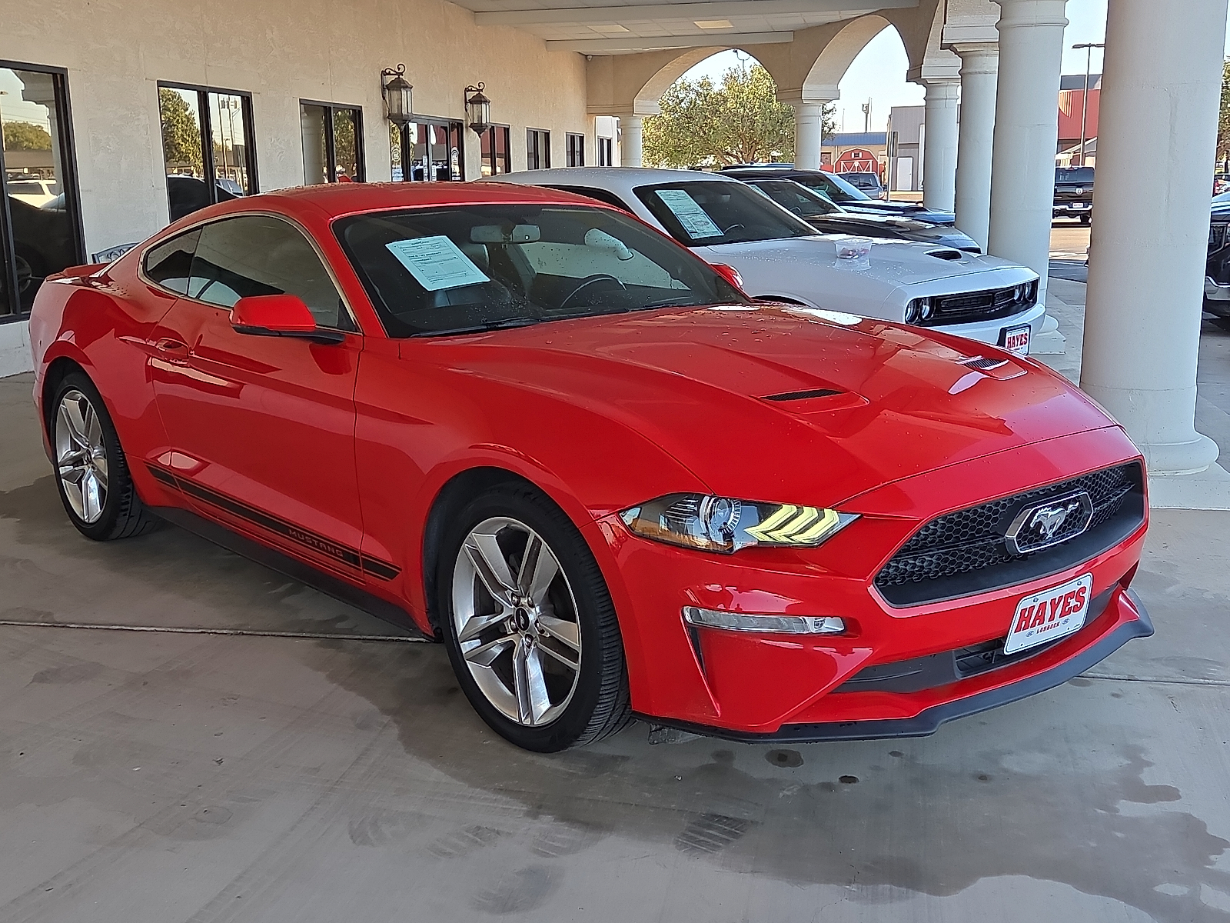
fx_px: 1315
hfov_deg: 50.1
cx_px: 615
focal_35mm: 37
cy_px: 462
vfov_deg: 38.7
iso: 25
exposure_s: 1/189
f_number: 1.8
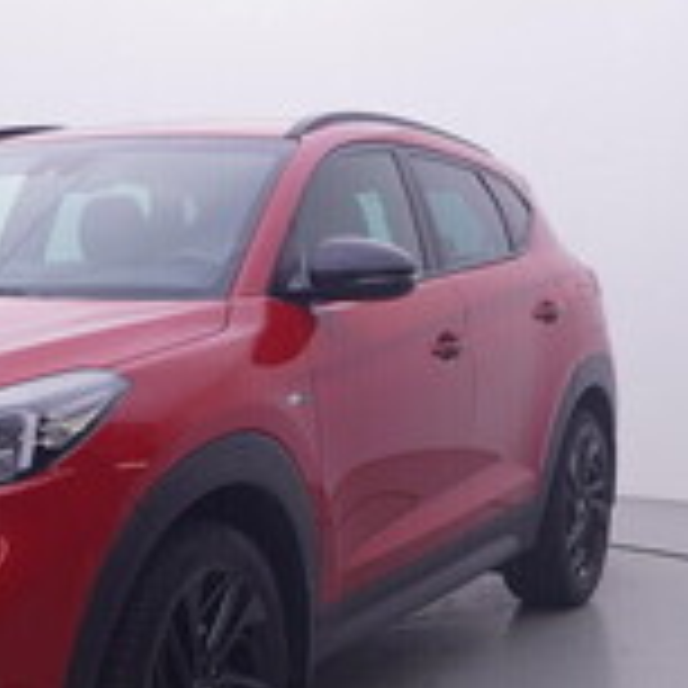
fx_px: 1541
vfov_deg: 25.2
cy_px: 348
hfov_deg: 25.0
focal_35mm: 69
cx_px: 218
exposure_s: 1/80
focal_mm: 15
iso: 200
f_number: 5
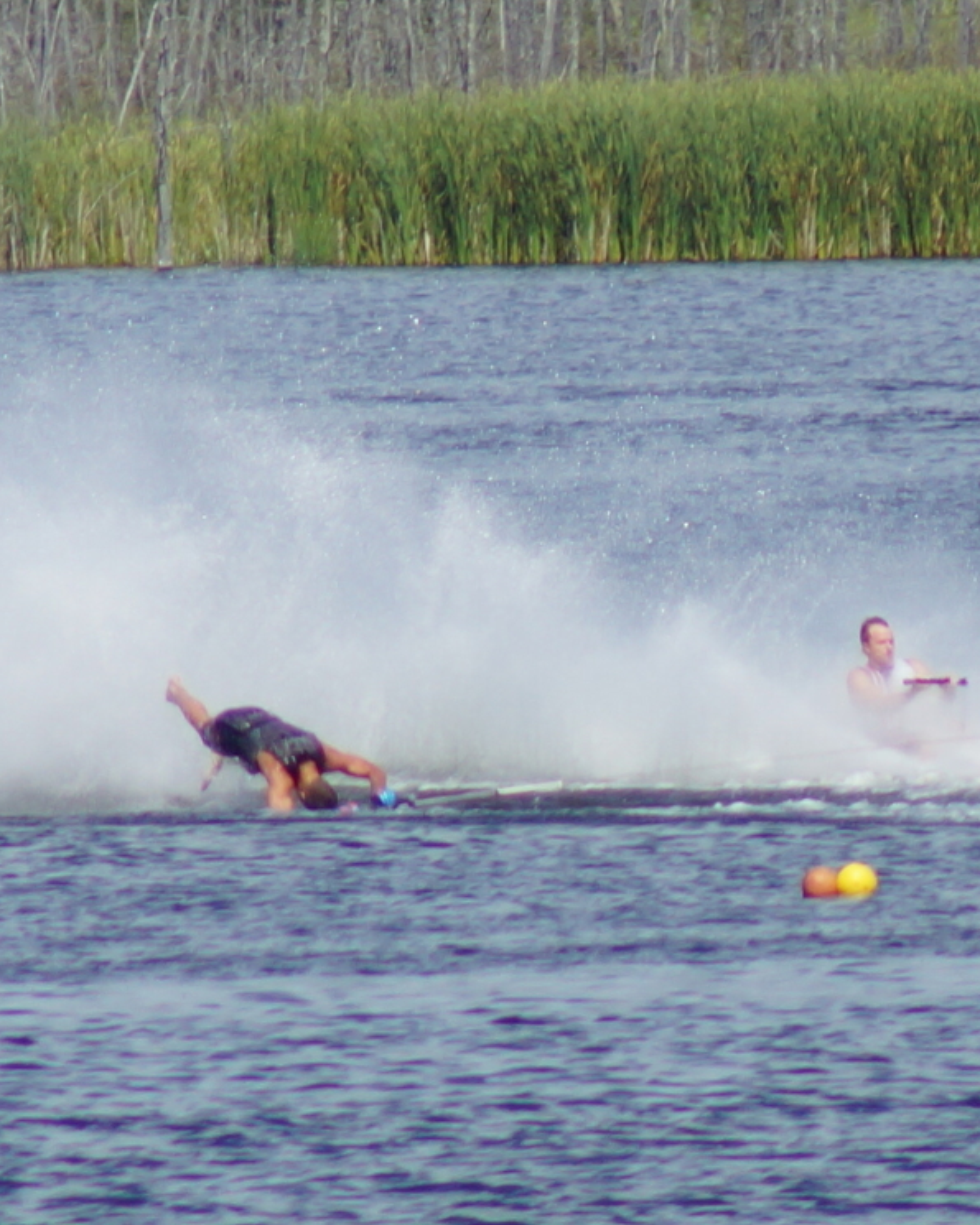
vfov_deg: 3.0
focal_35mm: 636
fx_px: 23063
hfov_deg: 2.4
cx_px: 837
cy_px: 612
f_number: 7.1
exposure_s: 1/500
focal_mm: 300
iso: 100
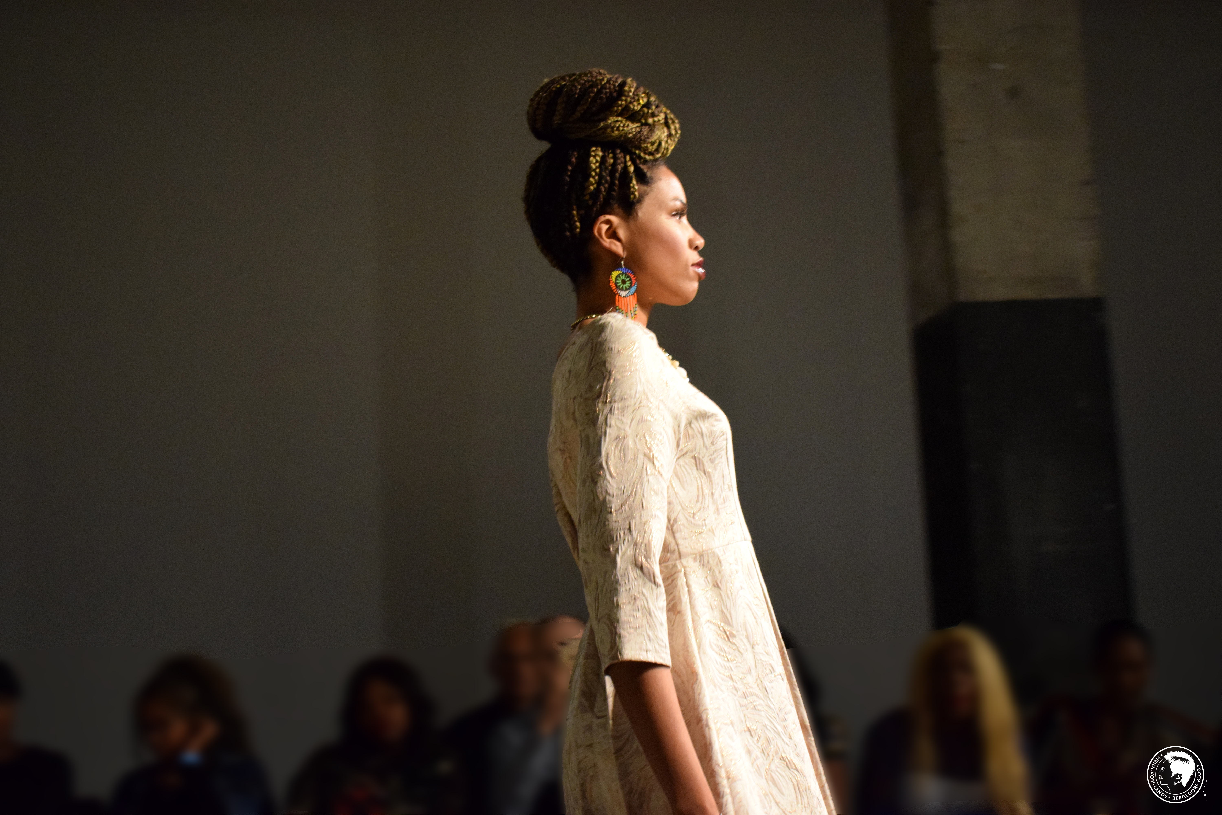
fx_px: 1578
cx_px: 611
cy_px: 408
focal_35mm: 46
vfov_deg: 28.9
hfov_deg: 42.3
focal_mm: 31
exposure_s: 1/50
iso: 3200
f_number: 4.2
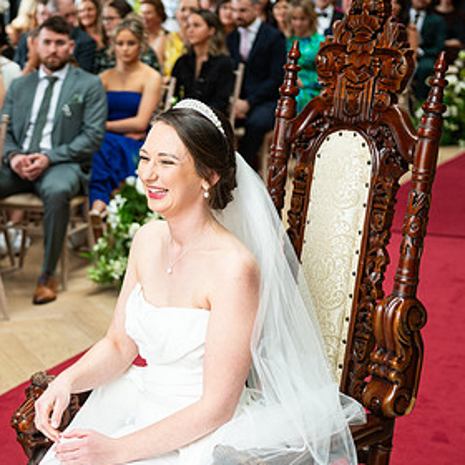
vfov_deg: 17.9
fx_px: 1474
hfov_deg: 17.7
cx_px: 46
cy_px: 277
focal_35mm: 97
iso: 400
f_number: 3.5
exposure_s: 1/200
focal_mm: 55
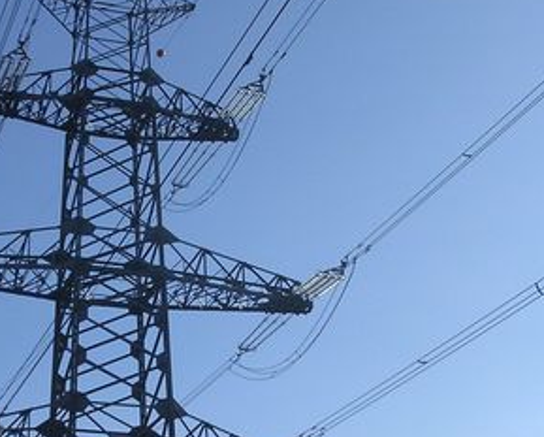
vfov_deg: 18.7
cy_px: 305
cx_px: 126
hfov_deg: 23.0
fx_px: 1322
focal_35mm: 82
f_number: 5.6
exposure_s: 1/475
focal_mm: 5.8
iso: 100
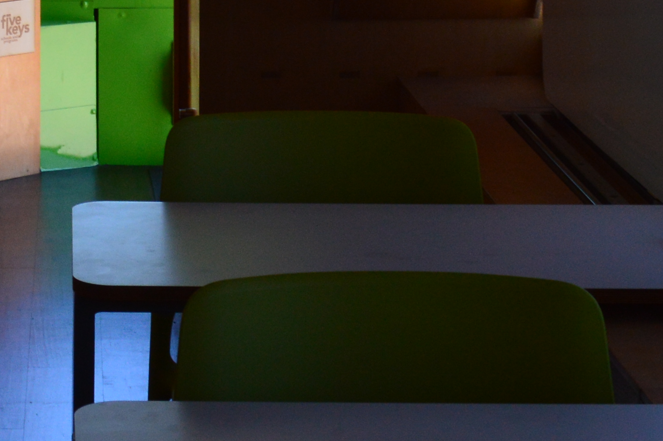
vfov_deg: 10.4
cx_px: -3
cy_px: -189
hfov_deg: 15.7
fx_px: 2355
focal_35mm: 128
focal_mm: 22
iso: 400
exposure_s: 1/125
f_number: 9
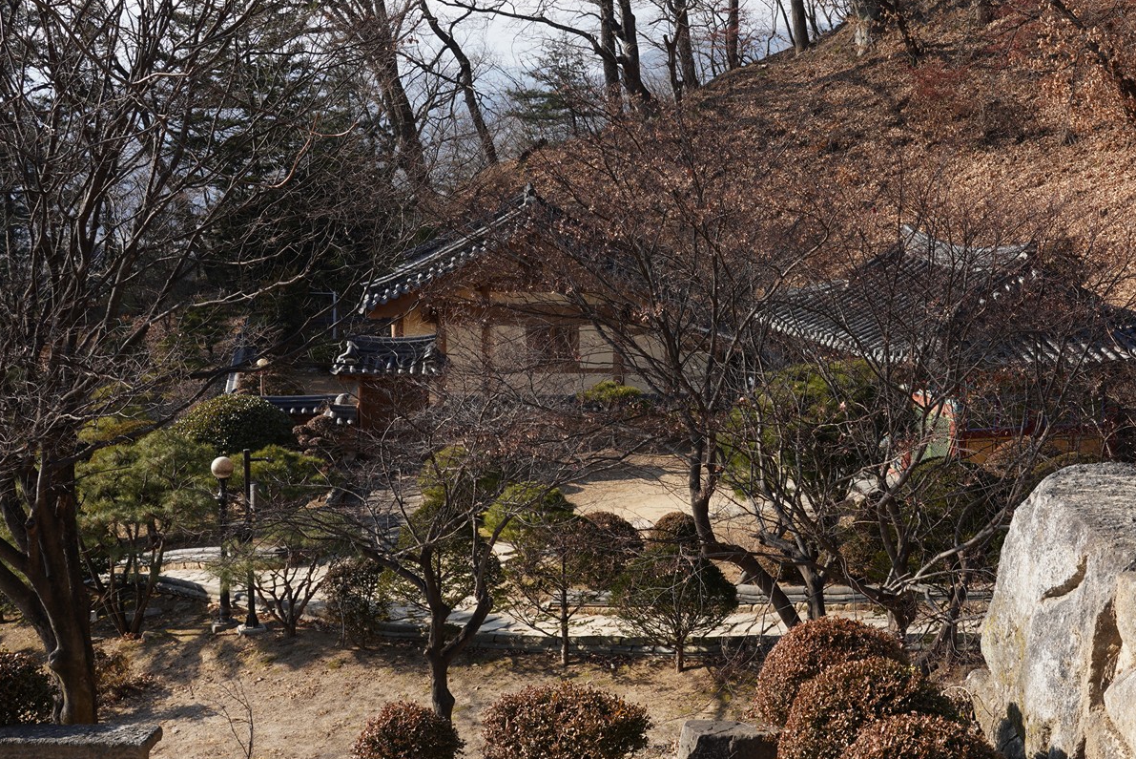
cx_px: 718
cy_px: 351
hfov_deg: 41.6
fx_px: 1484
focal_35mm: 47
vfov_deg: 28.7
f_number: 9
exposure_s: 1/100
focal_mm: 28
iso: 100
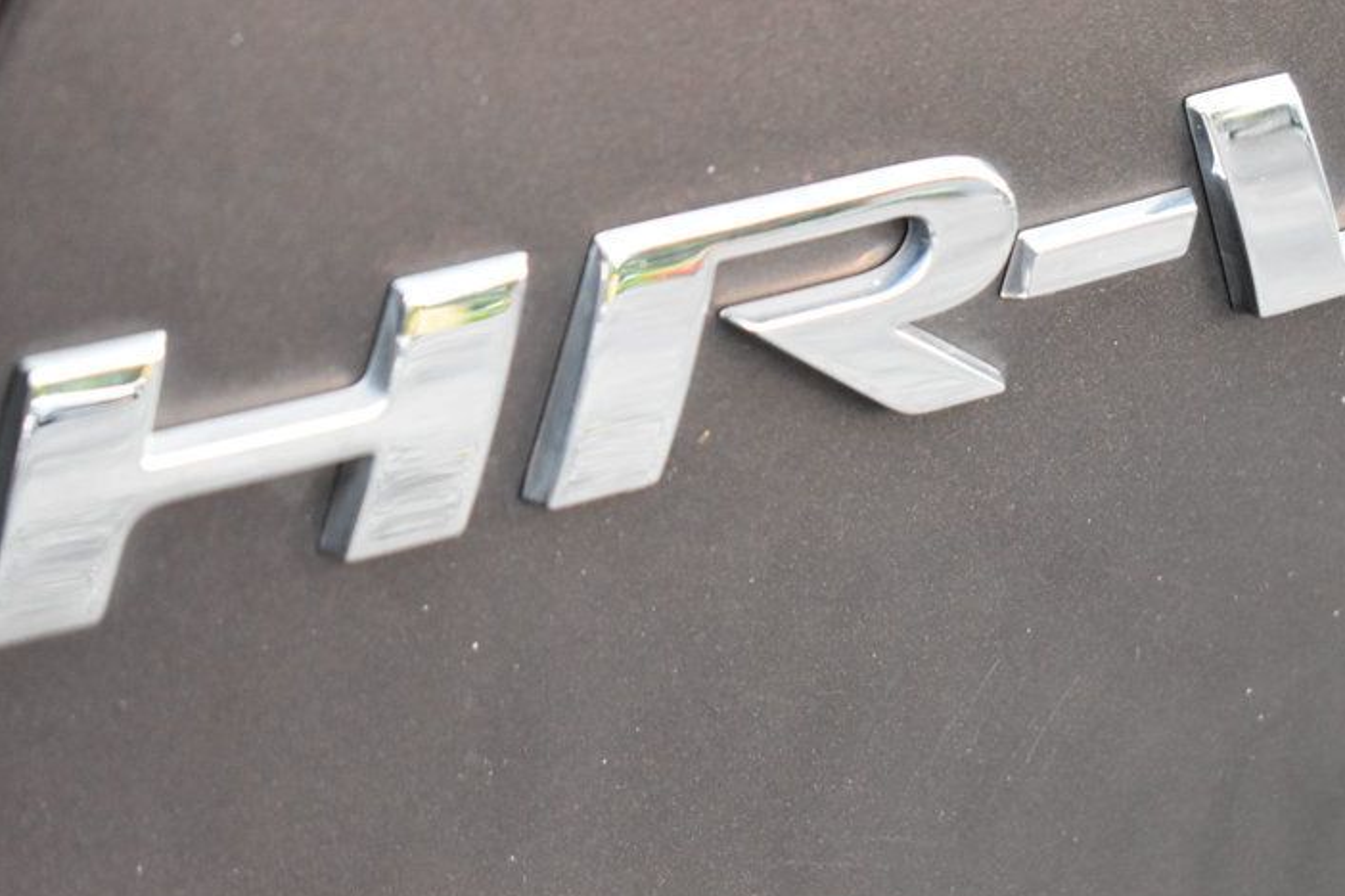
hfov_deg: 19.4
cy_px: 437
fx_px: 3923
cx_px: 826
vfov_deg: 13.0
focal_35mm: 105
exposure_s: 1/40
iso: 3200
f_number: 5.3
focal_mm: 48
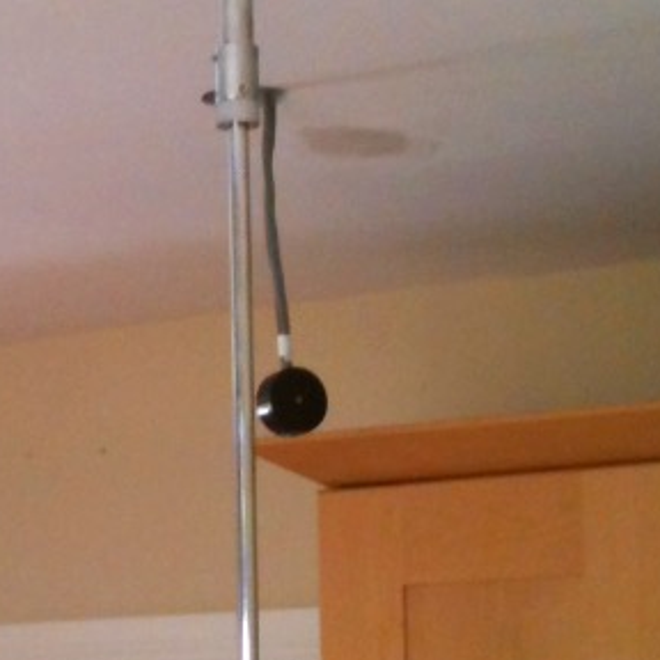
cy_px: 273
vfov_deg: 13.5
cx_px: 53
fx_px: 2783
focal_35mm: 129
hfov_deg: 13.4
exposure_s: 1/24
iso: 80
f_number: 2.8
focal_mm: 3.85
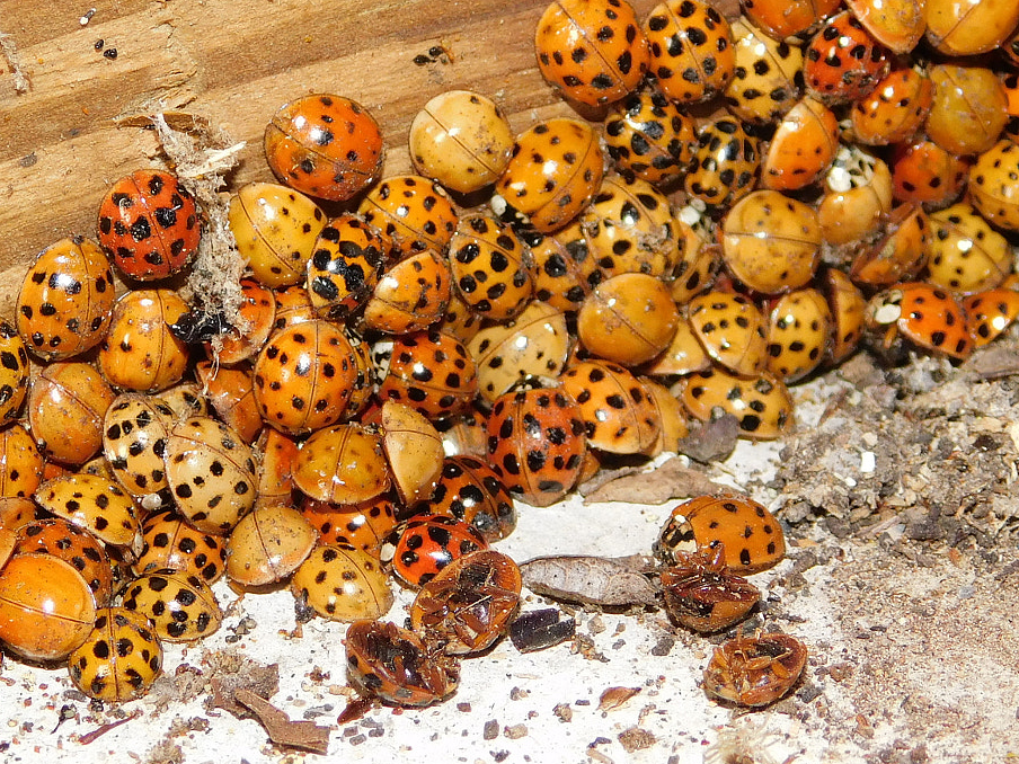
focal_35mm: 161
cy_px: 347
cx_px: 525
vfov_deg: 9.2
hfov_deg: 12.3
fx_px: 4739
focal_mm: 16.1
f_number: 4.5
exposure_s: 1/60
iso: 200
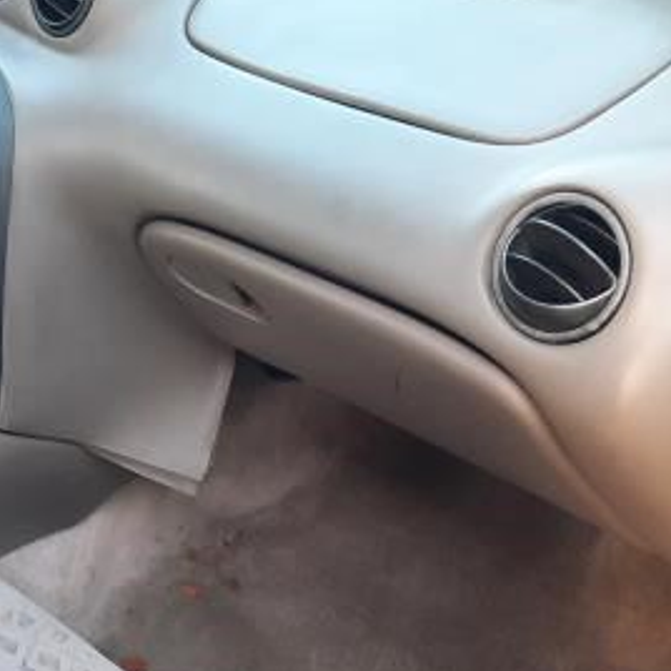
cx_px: -85
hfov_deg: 24.2
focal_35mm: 66
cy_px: 456
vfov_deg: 25.9
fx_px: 1447
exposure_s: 1/60
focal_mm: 4.6
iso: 125
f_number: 2
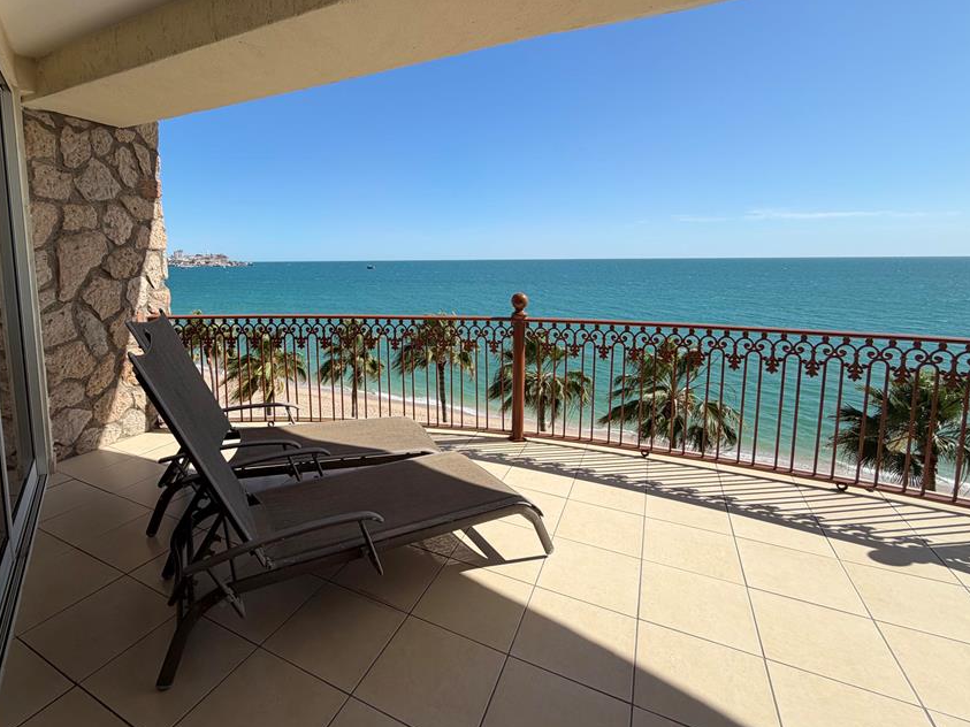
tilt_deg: -5.0
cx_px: 413
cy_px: 308
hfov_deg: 90.4
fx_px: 476
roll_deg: +0.2
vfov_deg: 74.2
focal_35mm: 17
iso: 20
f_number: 2.2
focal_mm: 2.22
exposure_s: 1/970
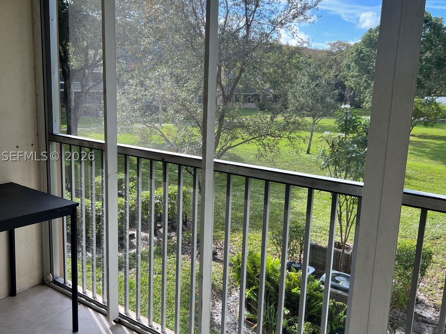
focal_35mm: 33
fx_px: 425
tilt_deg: -10.9
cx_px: 203
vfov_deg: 42.9
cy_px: 156
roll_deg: -2.3
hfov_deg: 55.3
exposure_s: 1/696
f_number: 1.5
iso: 50
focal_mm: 5.7
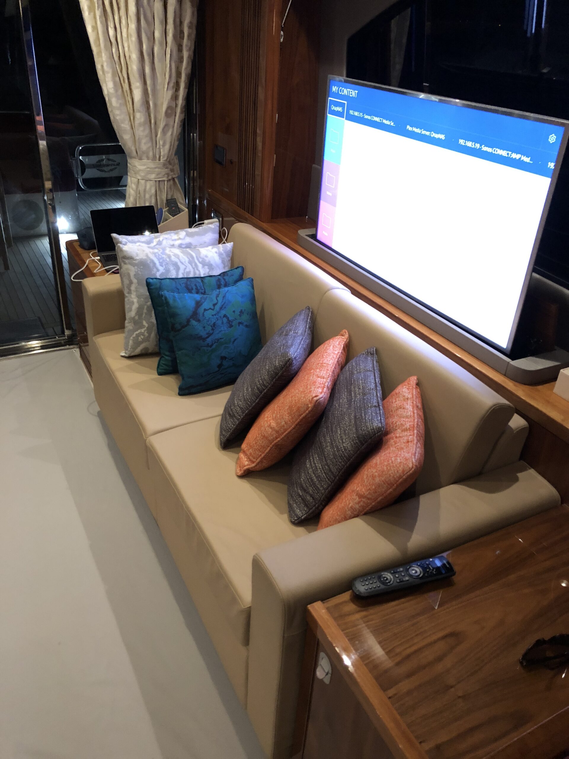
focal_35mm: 28
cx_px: 284
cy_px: 380
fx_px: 614
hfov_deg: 49.7
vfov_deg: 63.4
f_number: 1.8
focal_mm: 4
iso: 100
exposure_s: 1/6
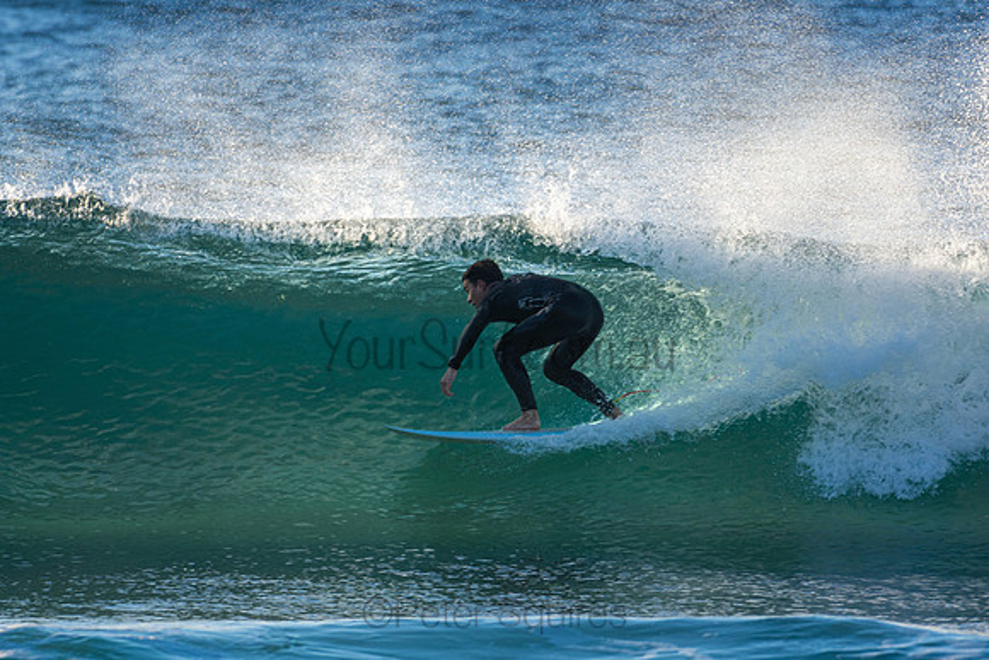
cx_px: 494
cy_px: 330
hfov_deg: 2.7
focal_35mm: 750
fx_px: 20608
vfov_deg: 1.8
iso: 280
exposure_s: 1/640
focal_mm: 500
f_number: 5.6
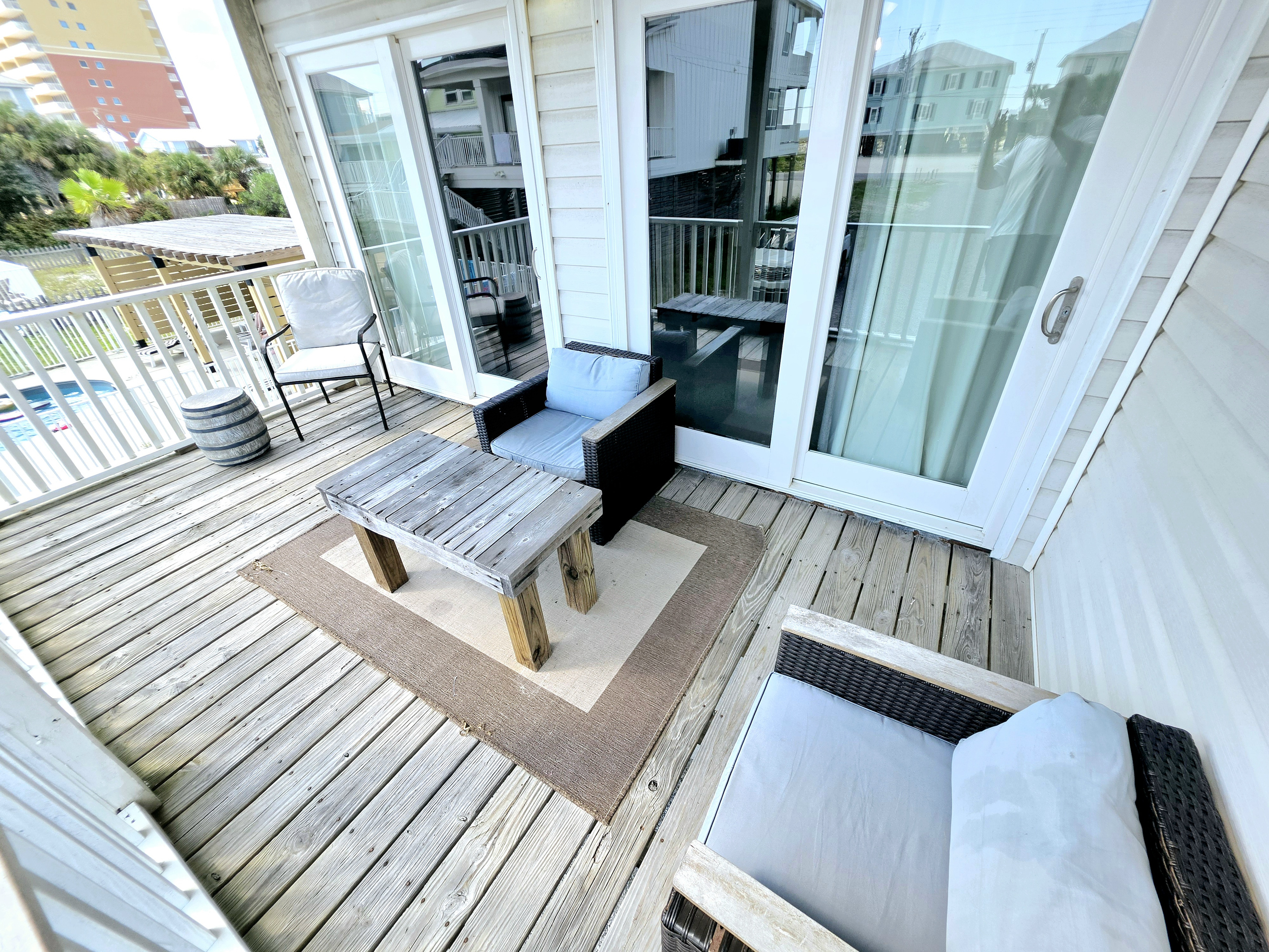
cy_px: 476
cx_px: 634
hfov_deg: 106.2
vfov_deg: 89.9
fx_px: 477
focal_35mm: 13
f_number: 1.9
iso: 32
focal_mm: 2.2
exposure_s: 1/455
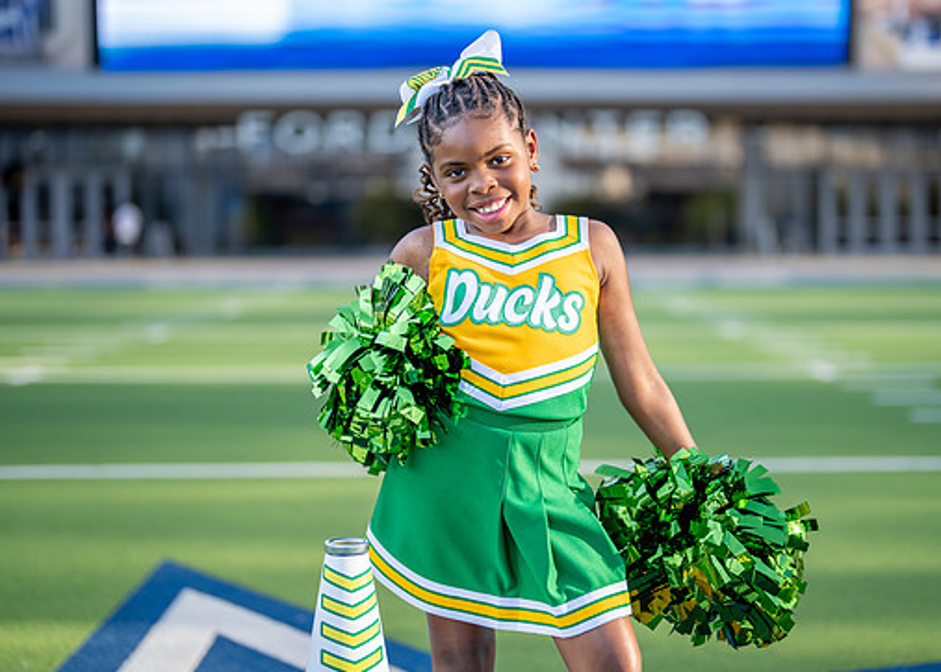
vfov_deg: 22.9
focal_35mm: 62
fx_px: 1657
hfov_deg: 31.7
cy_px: 319
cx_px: 540
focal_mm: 50
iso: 100
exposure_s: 1/2000
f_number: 1.2
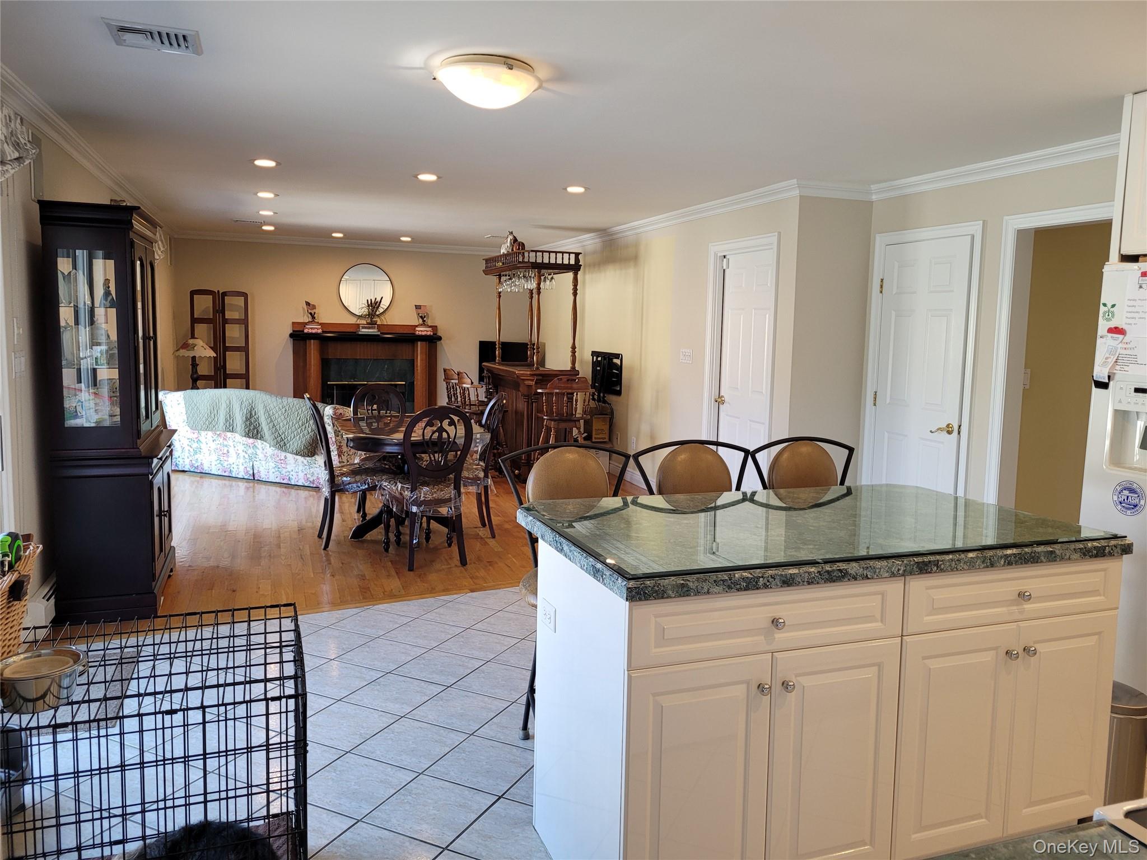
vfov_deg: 53.1
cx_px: 574
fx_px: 862
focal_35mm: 26
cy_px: 430
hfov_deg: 67.3
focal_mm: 5.4
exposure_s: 1/120
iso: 125
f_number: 1.8
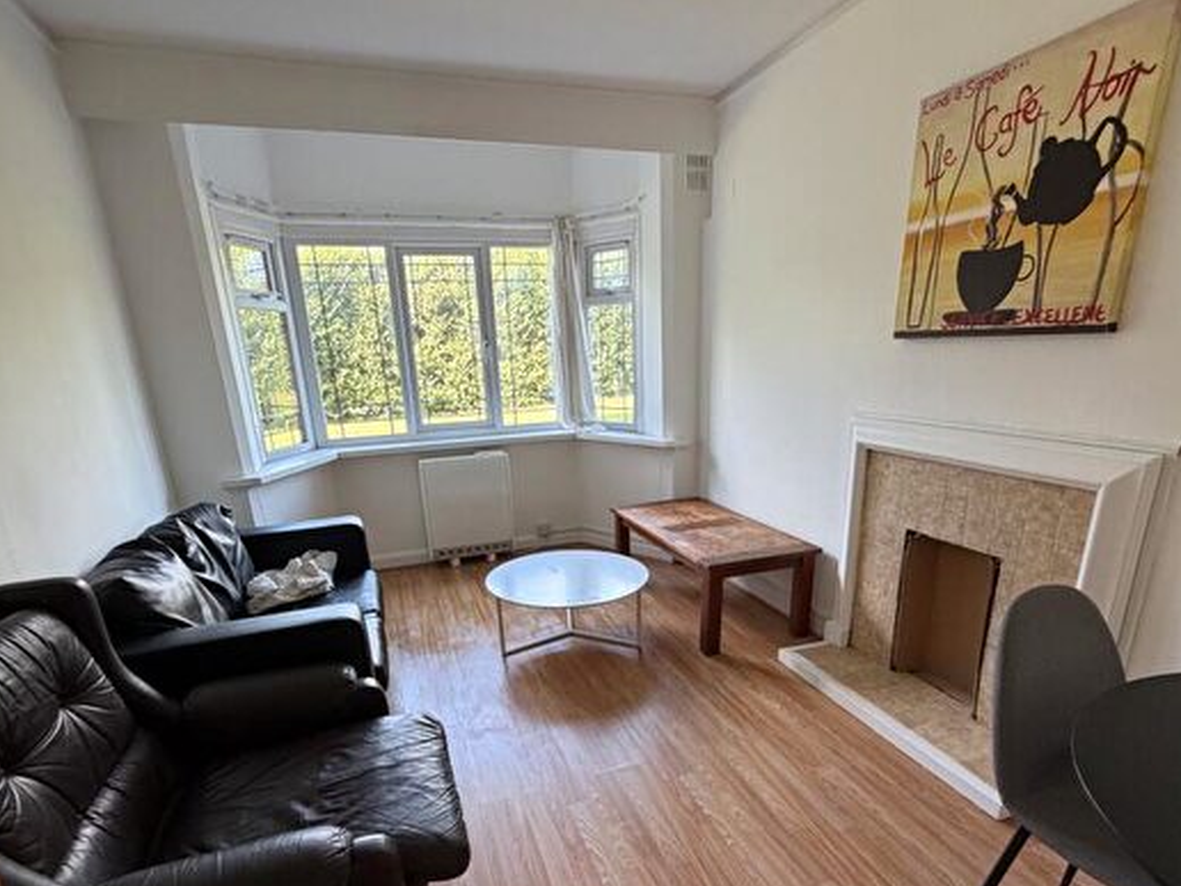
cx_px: 597
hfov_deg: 84.7
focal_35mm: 19
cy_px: 560
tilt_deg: -18.9
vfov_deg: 67.5
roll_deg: +1.9
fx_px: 648
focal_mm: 2.22
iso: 320
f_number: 2.2
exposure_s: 1/121
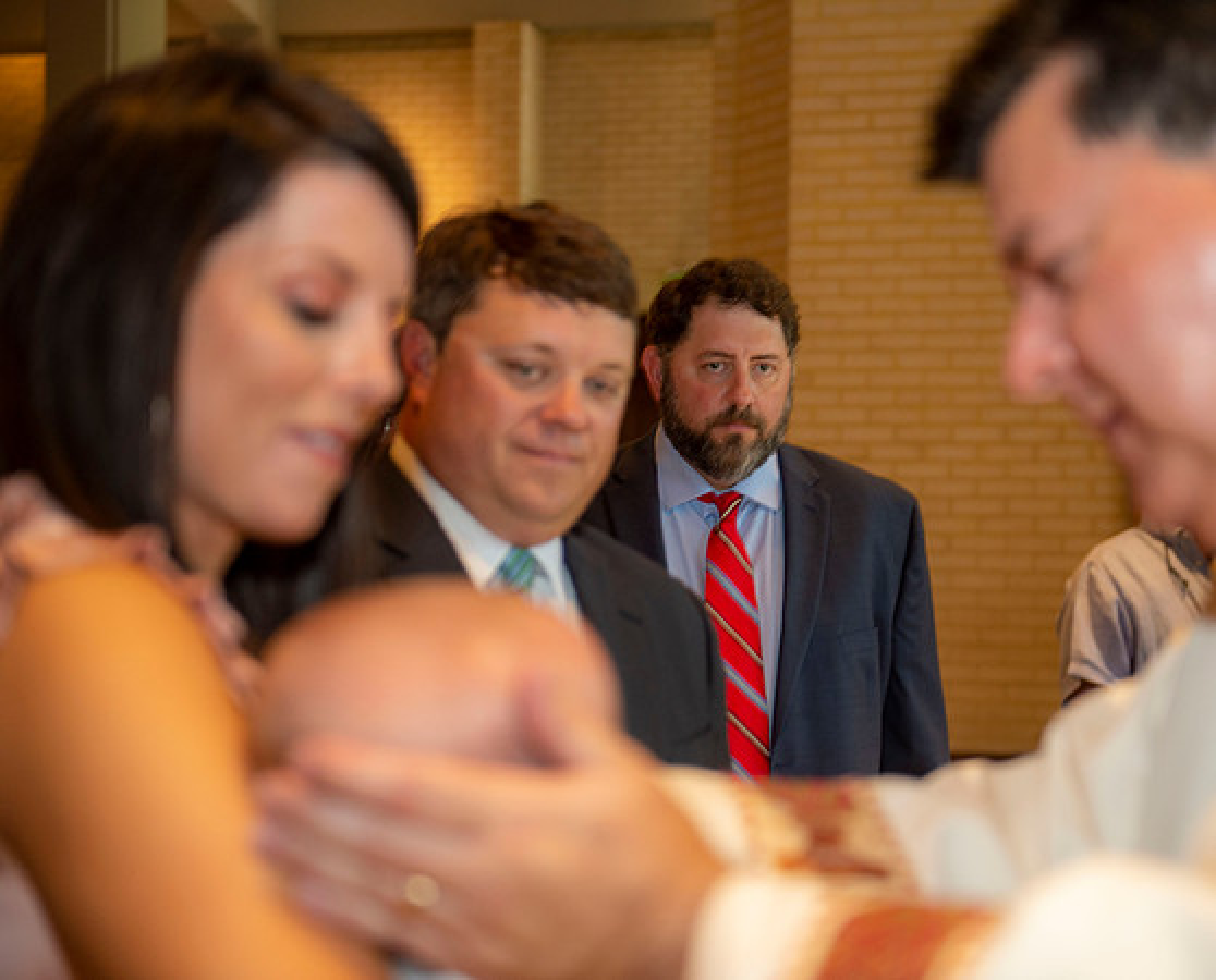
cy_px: 491
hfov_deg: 29.9
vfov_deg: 24.3
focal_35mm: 63
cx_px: 712
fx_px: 2275
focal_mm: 55
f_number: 2.8
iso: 1000
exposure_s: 1/100
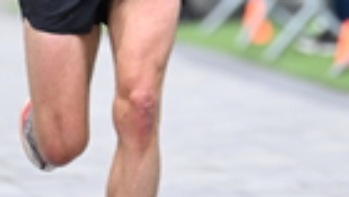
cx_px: 161
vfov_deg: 1.5
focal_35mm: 823
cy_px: -107
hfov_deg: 2.6
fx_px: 7622
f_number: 2.8
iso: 1250
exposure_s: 1/1250
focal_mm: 200
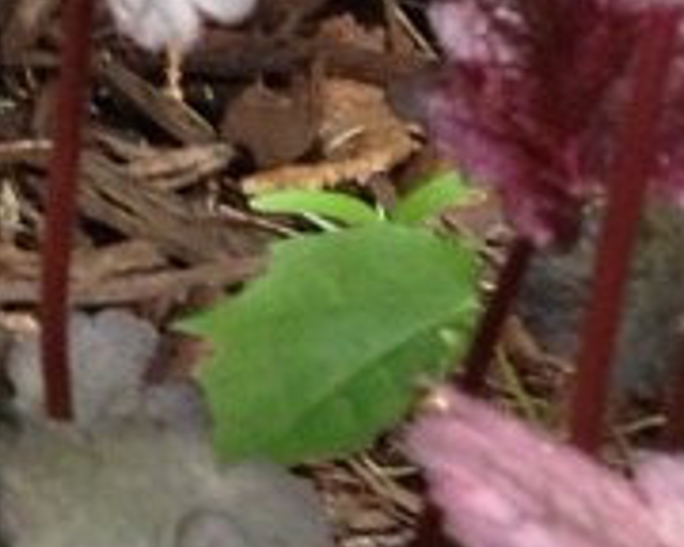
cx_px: -775
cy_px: -460
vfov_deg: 5.7
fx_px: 5365
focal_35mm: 265
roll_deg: +0.8
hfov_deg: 7.0
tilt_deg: -16.4
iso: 50
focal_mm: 4.28
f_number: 2.4
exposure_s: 1/60
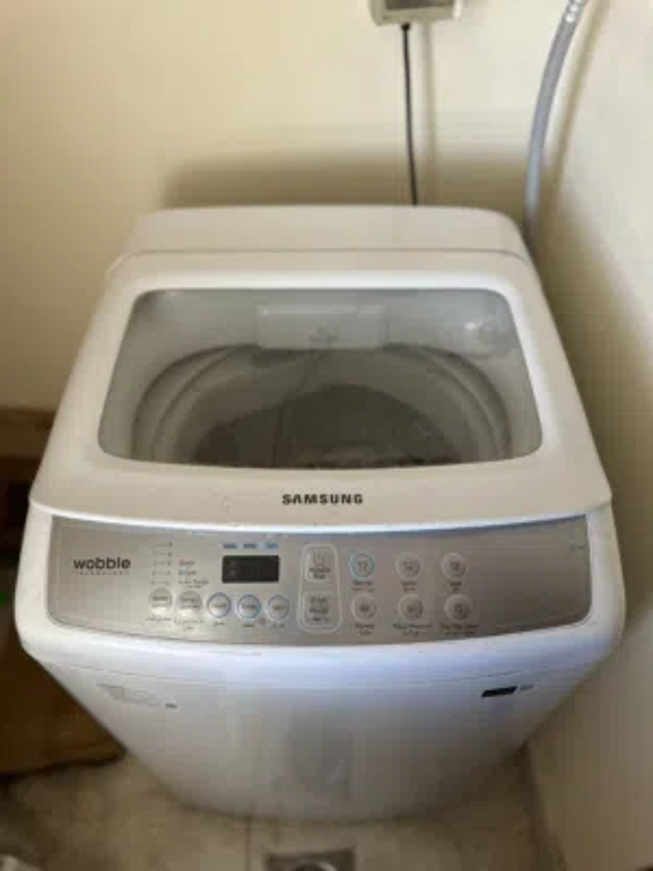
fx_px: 604
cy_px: 436
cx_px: 326
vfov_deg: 71.6
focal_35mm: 24
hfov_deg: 56.8
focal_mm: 6.86
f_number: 1.78
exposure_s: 1/64
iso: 250
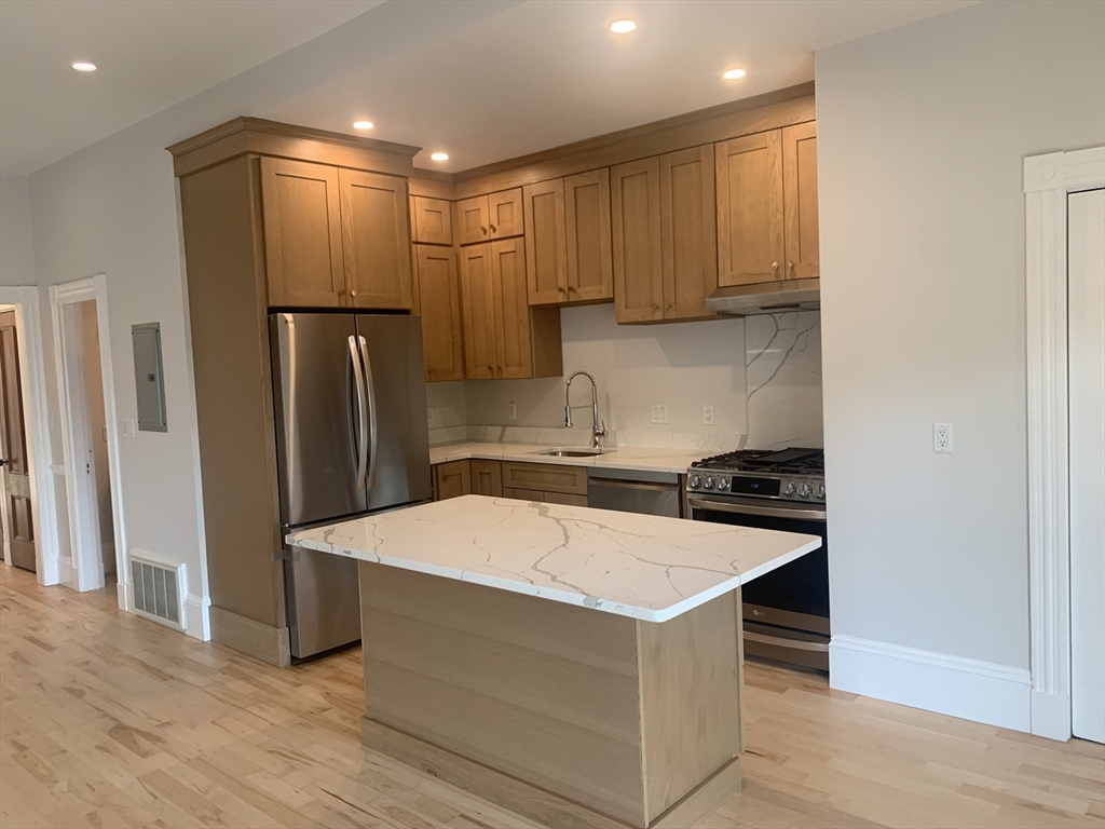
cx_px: 552
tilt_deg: -4.6
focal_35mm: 26
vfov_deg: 53.1
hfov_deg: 67.3
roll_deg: +2.6
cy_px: 414
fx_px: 830
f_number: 1.8
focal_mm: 4.25
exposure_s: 1/96
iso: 100
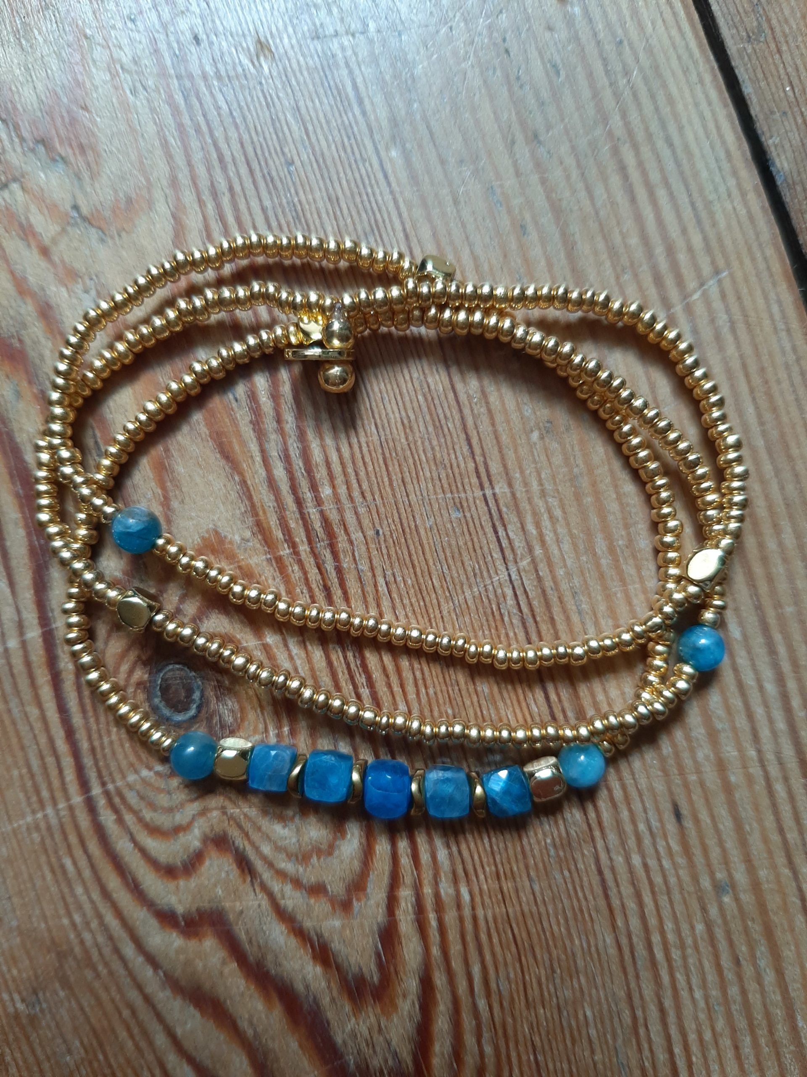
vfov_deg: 67.3
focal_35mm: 26
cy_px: 538
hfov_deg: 53.1
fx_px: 808
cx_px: 404
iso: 80
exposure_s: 1/50
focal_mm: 3.93
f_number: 1.7
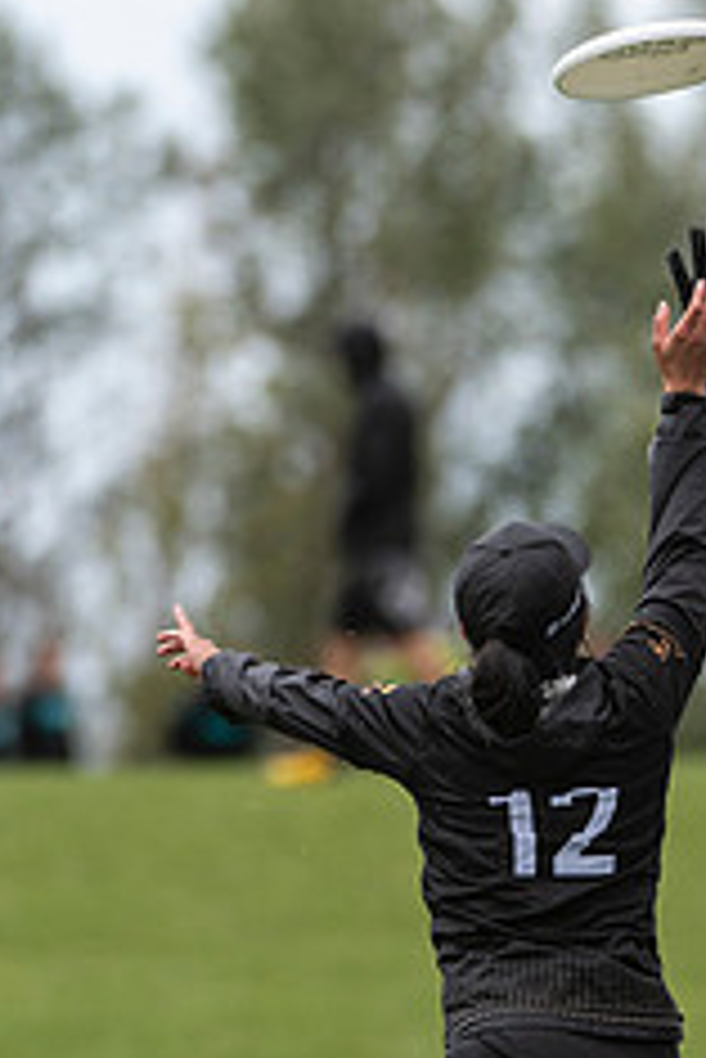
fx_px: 36655
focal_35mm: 1248
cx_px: 867
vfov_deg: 1.7
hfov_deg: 1.1
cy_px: 932
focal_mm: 290
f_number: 4
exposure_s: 1/1000
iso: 140
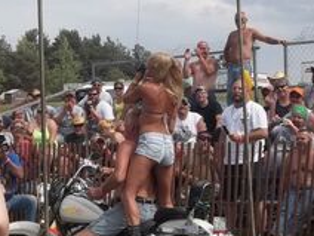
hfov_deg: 16.4
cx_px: 52
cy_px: 92
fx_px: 1079
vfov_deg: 12.4
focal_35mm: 119
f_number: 5.6
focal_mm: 11.2
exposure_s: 1/400
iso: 80
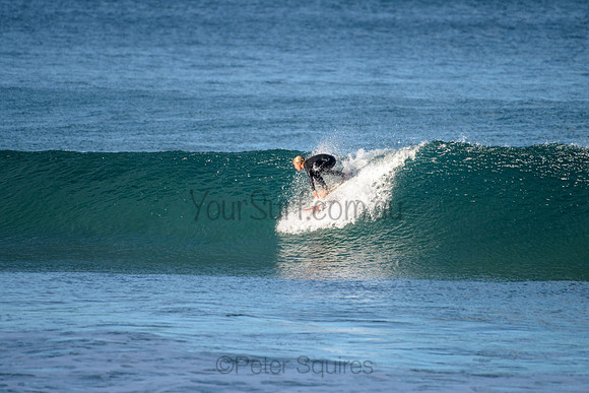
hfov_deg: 3.4
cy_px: 191
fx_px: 10036
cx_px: 303
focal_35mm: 613
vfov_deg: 2.2
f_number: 5.6
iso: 500
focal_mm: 500
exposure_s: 1/2000
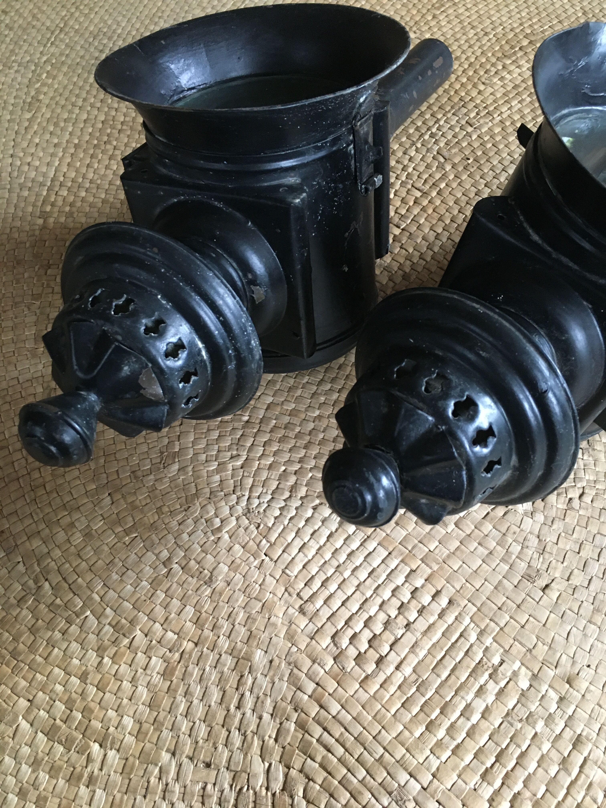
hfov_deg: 48.2
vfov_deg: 61.7
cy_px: 404
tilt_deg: -59.3
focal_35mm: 29
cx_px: 303
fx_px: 677
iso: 200
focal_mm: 4.15
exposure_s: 1/20
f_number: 2.2
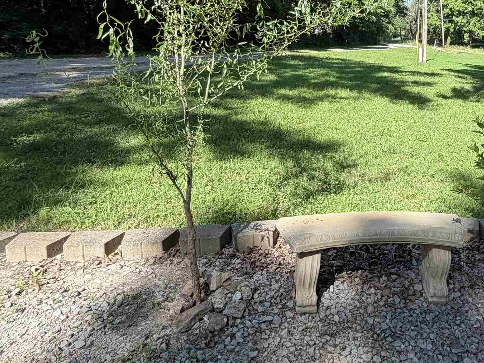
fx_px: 434
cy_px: 77
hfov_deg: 54.6
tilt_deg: -5.5
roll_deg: -0.9
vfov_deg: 43.5
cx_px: 382
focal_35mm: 31
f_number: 2.2
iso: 50
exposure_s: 1/502
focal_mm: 2.22
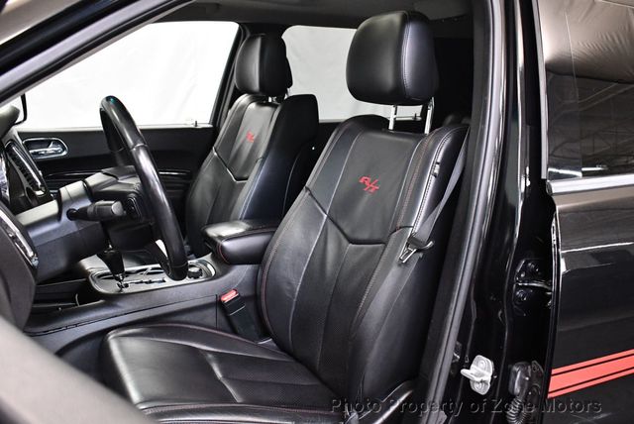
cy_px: 212
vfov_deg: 36.9
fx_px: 635
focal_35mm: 36
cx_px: 317
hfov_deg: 53.1
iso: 3200
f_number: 3.5
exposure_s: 1/125
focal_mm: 18
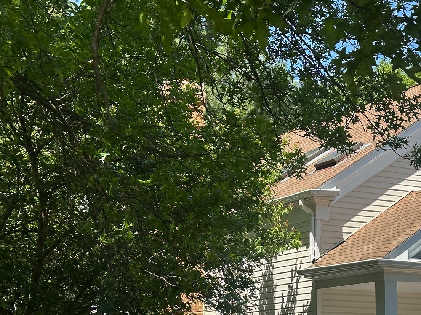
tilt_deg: +5.6
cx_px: 357
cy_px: 276
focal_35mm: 89
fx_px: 1082
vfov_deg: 16.4
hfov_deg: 21.6
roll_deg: +0.1
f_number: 1.78
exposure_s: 1/2252
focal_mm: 6.86
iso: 64
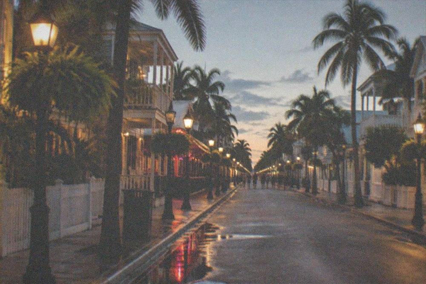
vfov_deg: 28.1
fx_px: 568
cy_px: 142
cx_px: 213
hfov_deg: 41.1
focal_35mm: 48
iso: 3200
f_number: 2.8
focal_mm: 48
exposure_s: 1/100
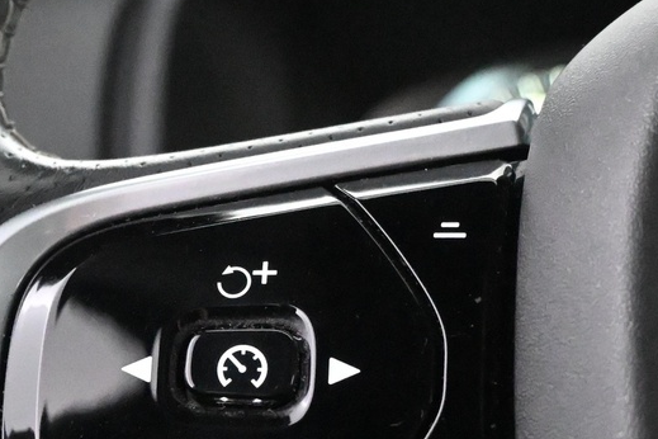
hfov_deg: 19.8
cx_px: 261
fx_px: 1882
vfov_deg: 13.2
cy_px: 384
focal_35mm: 103
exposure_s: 1/60
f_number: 4
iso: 11400
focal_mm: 22
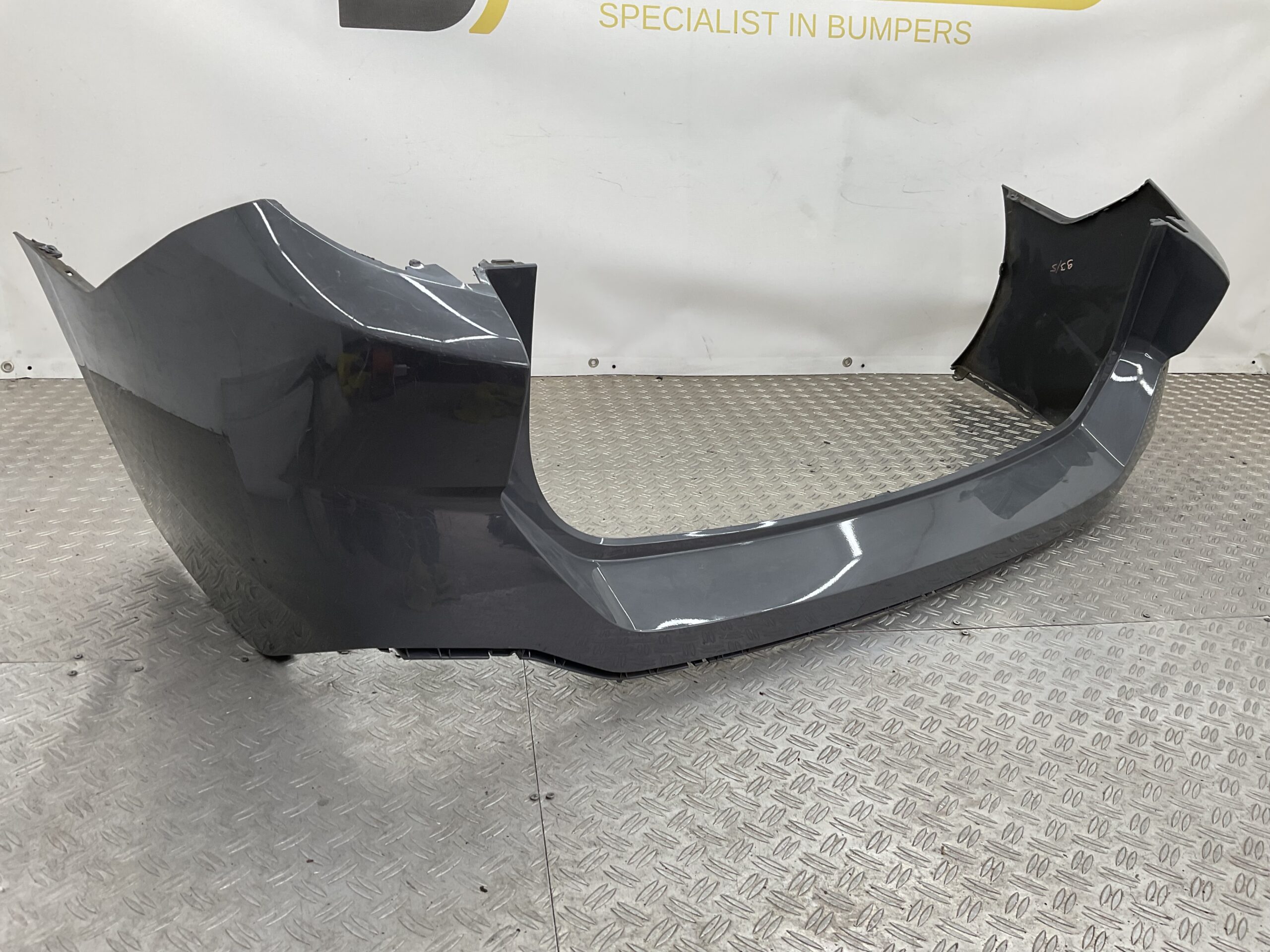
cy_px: 476
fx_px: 1064
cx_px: 635
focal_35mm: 29
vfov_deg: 48.2
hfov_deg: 61.7
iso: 25
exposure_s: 1/120
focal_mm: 3
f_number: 1.8
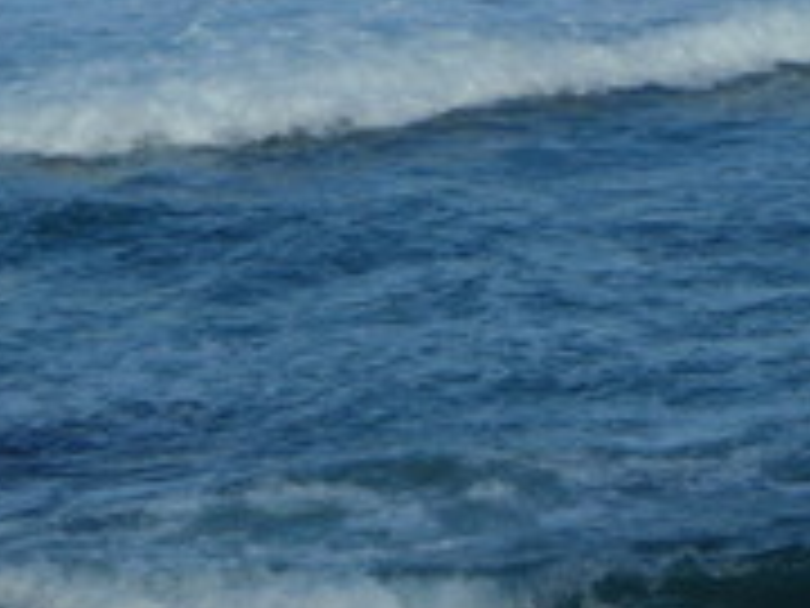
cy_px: -239
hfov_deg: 11.3
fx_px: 4072
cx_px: 731
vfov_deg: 8.4
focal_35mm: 174
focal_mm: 10.34
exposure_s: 1/400
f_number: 5
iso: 64
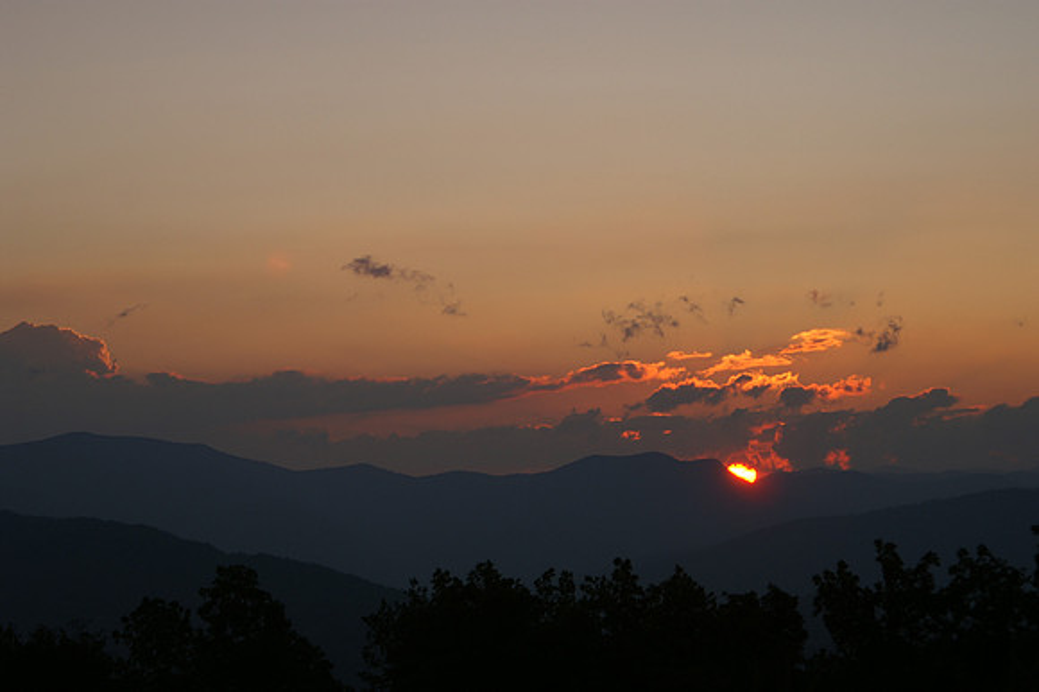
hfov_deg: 19.5
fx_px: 3029
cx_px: 520
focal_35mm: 105
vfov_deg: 13.0
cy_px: 346
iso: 100
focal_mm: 70
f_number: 6.3
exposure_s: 1/250
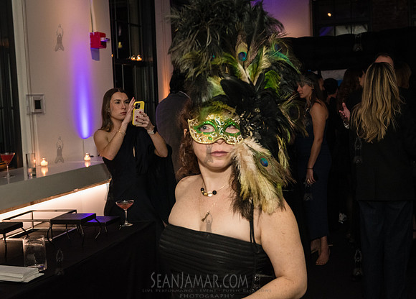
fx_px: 621
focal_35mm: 52
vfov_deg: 27.0
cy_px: 150
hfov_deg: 37.0
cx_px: 223
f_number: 4.5
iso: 5000
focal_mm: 50
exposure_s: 1/160
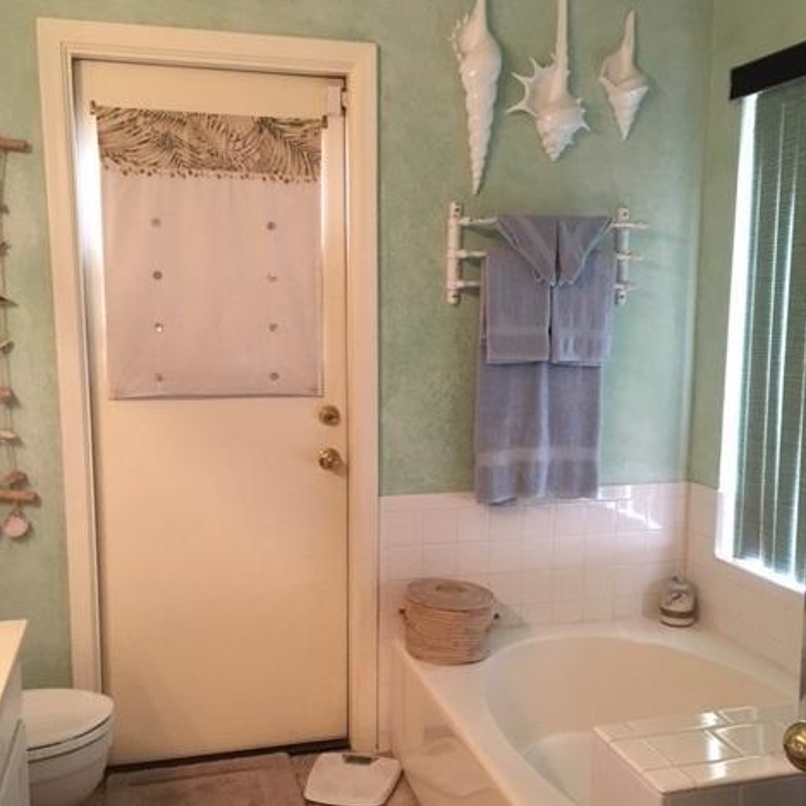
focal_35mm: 35
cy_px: 442
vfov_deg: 47.2
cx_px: 397
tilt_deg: -8.5
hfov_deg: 47.2
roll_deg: -0.3
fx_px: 922
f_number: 2.2
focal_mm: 4.15
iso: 200
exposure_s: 1/30
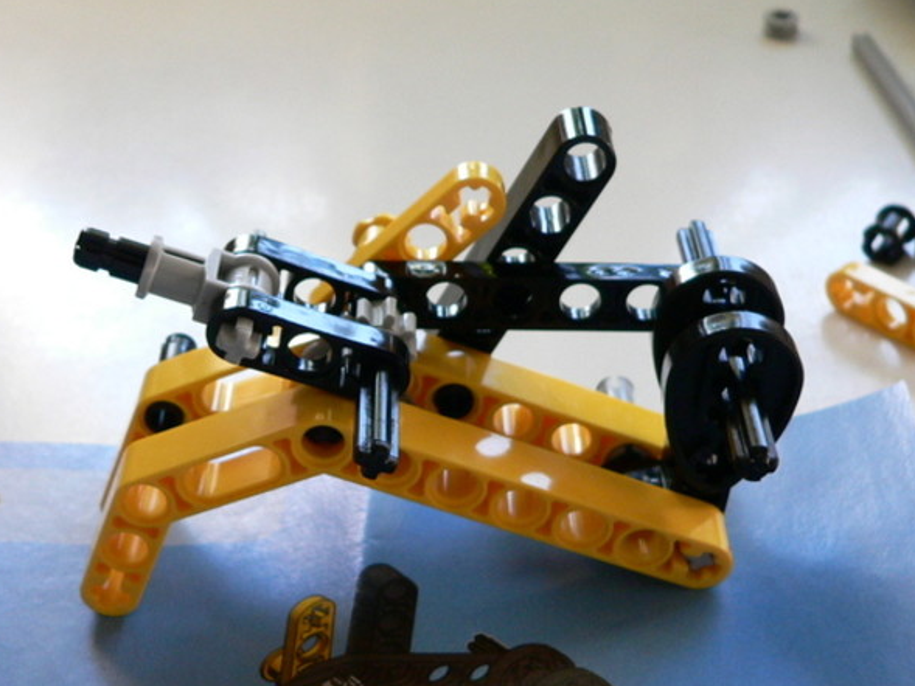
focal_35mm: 55
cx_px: 405
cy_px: 418
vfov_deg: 26.5
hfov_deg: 34.9
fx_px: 1454
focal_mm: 6
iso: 200
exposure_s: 1/40
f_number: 2.8
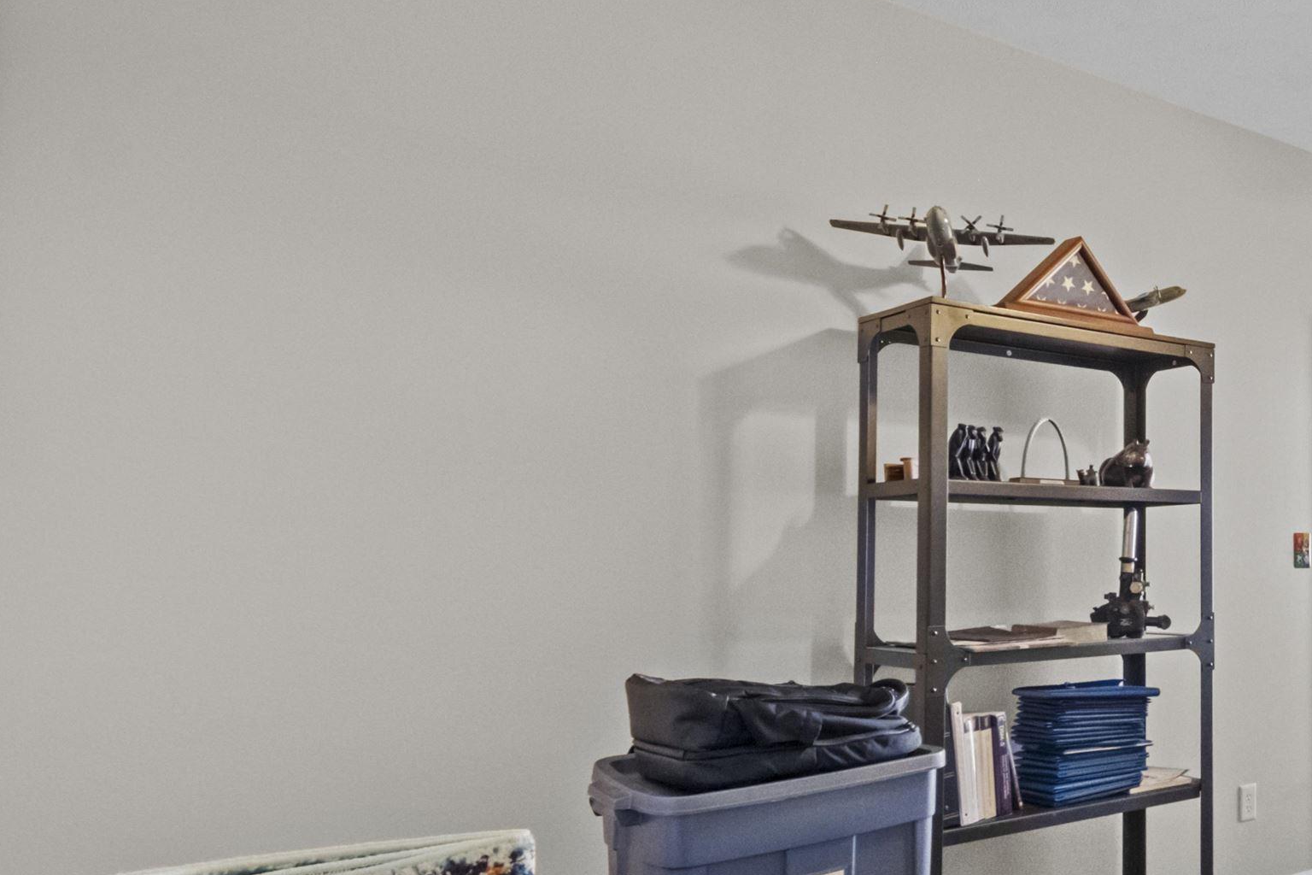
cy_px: 644
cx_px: 1286
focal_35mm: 30
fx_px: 1093
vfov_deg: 42.4
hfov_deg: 51.0
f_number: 7.1
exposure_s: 1/5
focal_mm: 10
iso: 800
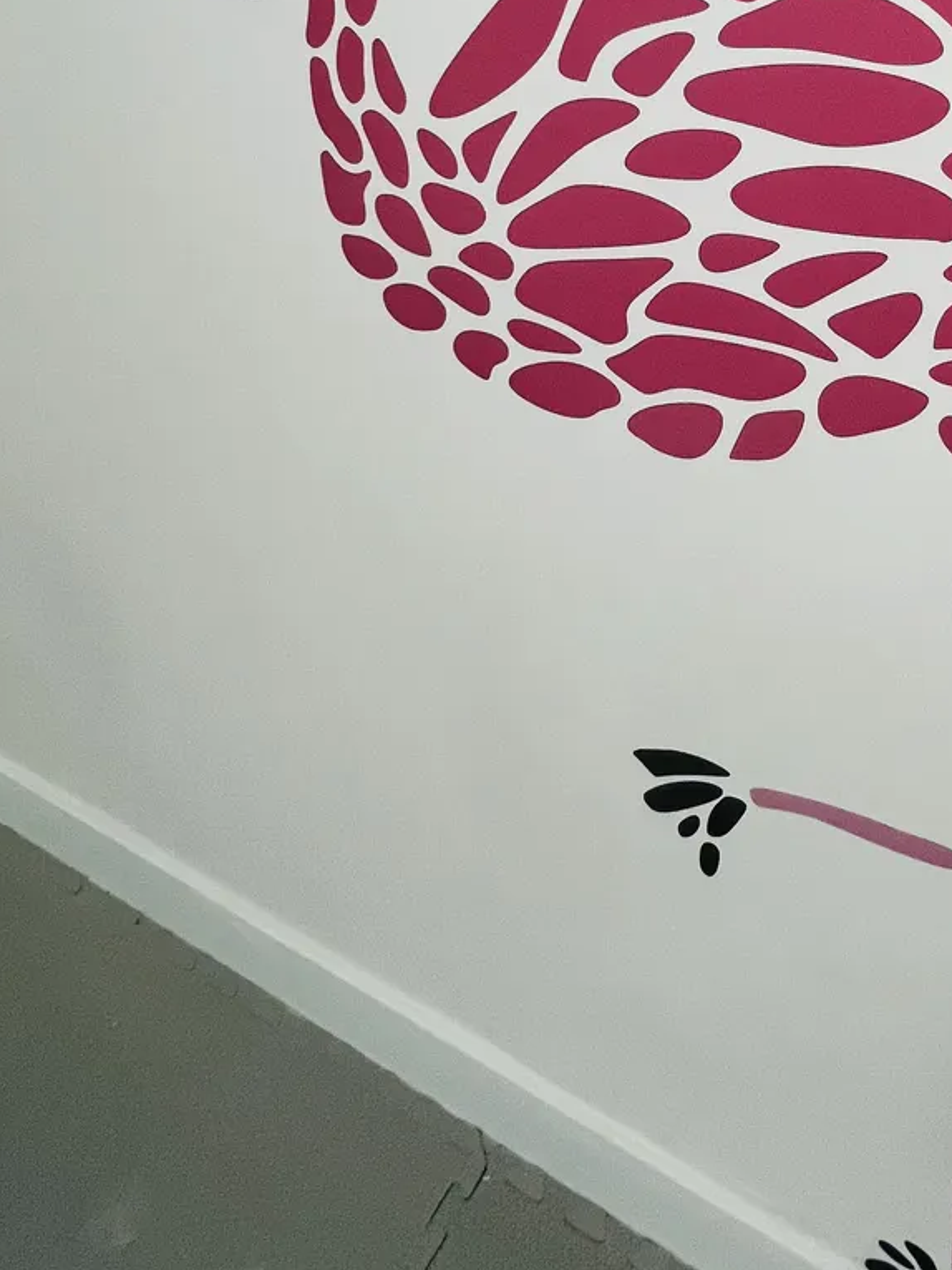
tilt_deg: -12.1
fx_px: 1063
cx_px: 736
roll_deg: +1.7
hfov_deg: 46.2
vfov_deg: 52.0
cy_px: 64
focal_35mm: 29
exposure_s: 1/60
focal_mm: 1.57
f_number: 1.8
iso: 160
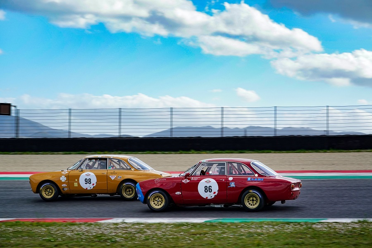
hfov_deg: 24.5
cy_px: 124
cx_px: 186
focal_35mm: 83
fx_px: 858
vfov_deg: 16.5
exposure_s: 1/400
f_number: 10
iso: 400
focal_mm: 83
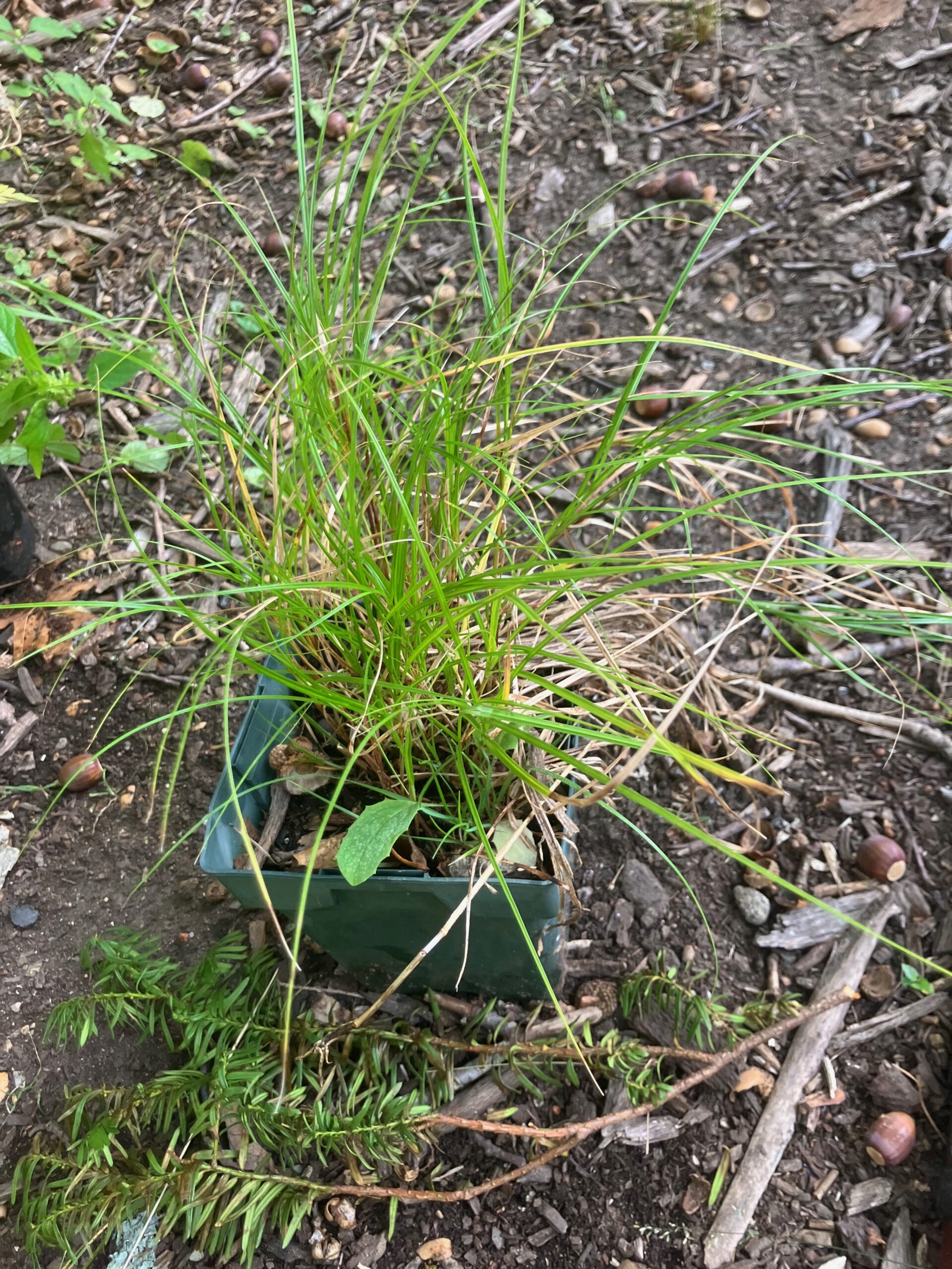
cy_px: 634
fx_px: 1027
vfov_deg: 63.4
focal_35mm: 28
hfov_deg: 49.7
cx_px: 476
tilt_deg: -53.0
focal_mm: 3.99
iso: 64
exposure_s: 1/121
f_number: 1.8
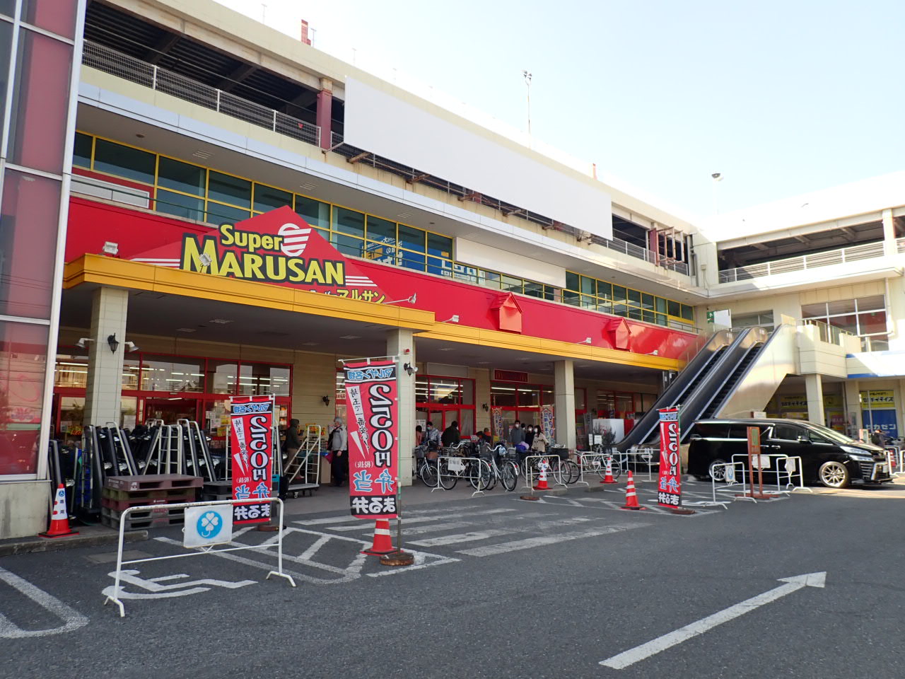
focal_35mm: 25
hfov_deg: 69.4
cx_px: 452
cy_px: 340
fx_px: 654
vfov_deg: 54.9
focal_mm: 4.5
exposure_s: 1/500
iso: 100
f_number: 2.8
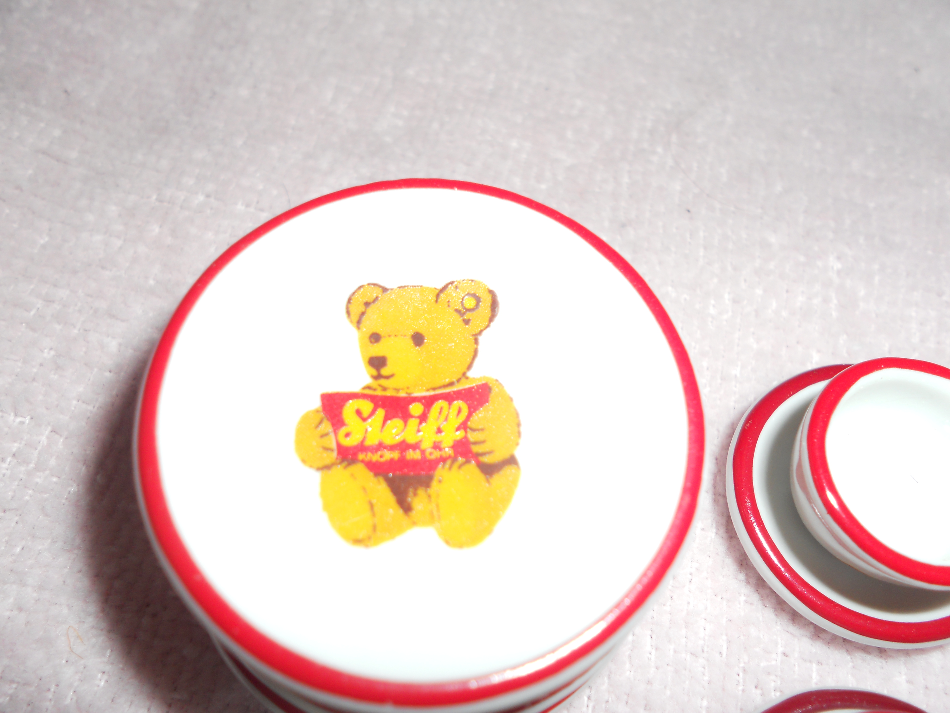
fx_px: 878
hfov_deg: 56.8
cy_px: 356
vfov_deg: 44.2
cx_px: 475
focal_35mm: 32
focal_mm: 5.8
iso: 80
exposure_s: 1/25
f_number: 8.8
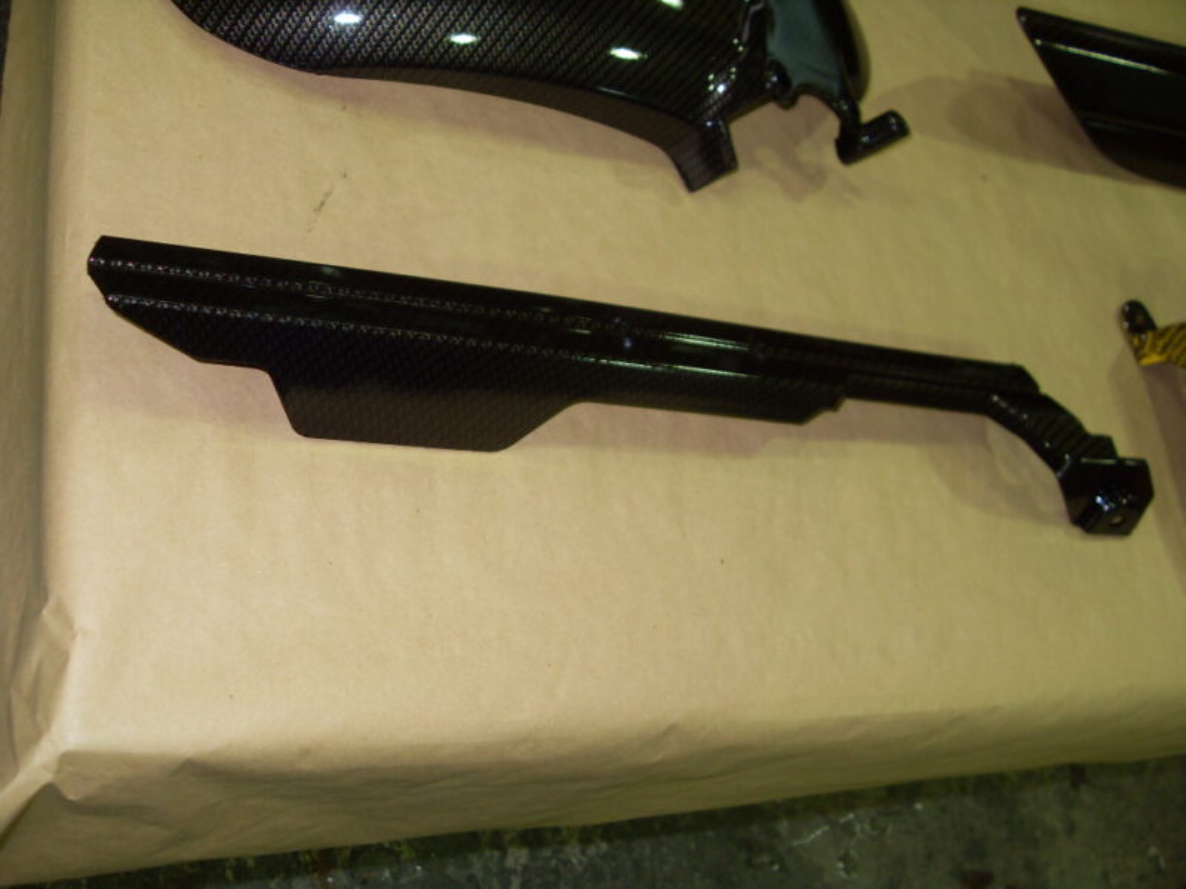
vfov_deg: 40.7
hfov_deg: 52.6
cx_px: 593
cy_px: 444
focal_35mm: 35
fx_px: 1199
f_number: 2.8
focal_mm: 6.3
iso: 100
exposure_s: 1/45
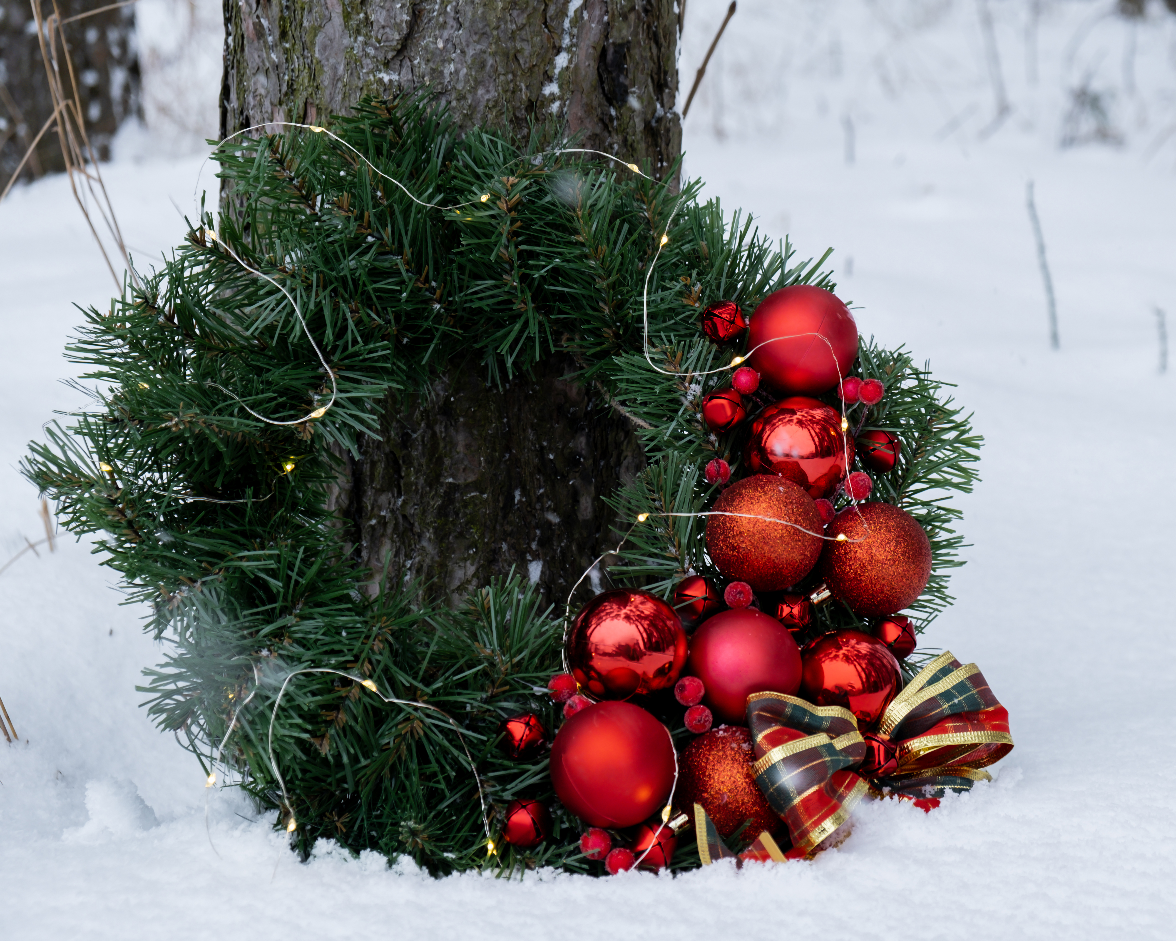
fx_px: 2402
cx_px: 702
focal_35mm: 69
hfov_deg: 27.5
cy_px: 470
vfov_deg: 22.2
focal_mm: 40.7
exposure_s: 1/220
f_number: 5.6
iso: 400
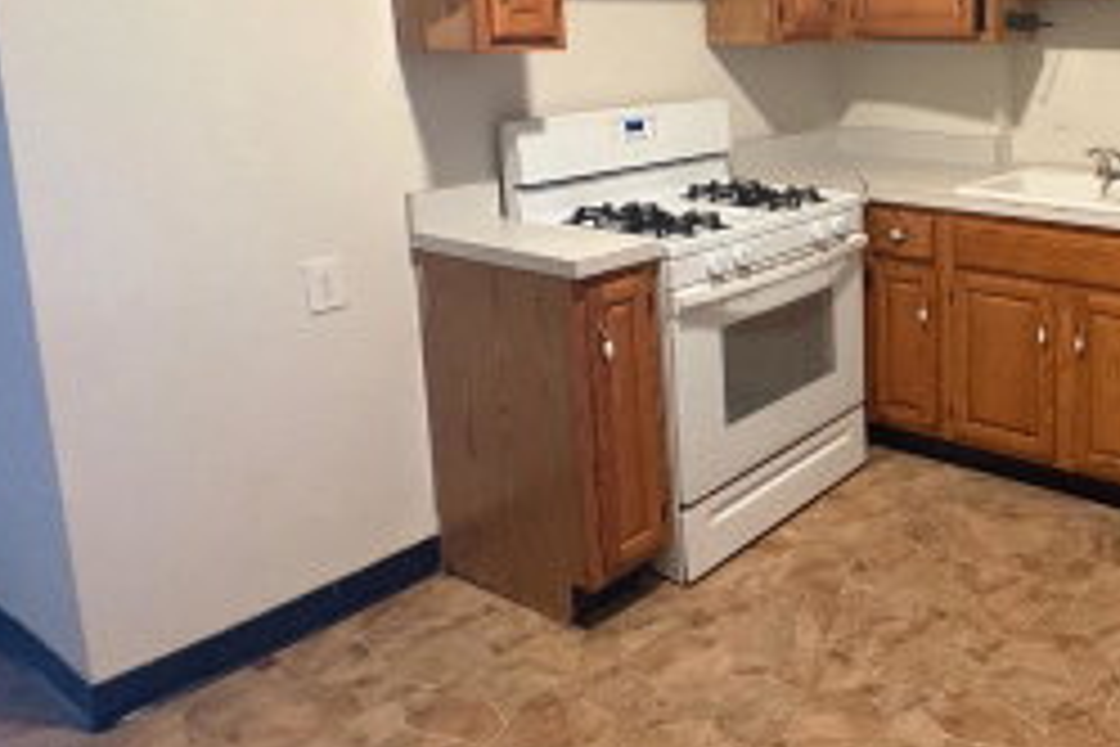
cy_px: 162
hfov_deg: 53.8
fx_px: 933
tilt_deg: -6.4
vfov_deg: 41.9
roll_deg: +0.9
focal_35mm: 30
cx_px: 1017
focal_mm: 2.22
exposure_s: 1/40
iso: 640
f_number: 2.2
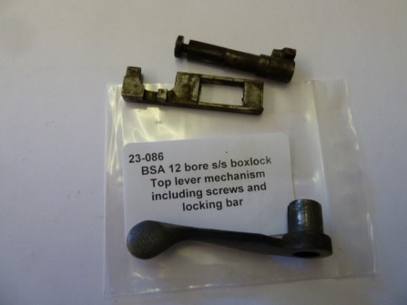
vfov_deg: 54.9
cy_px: 152
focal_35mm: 25
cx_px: 204
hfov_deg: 69.4
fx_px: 294
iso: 125
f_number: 3.3
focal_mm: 4.1
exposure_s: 1/30
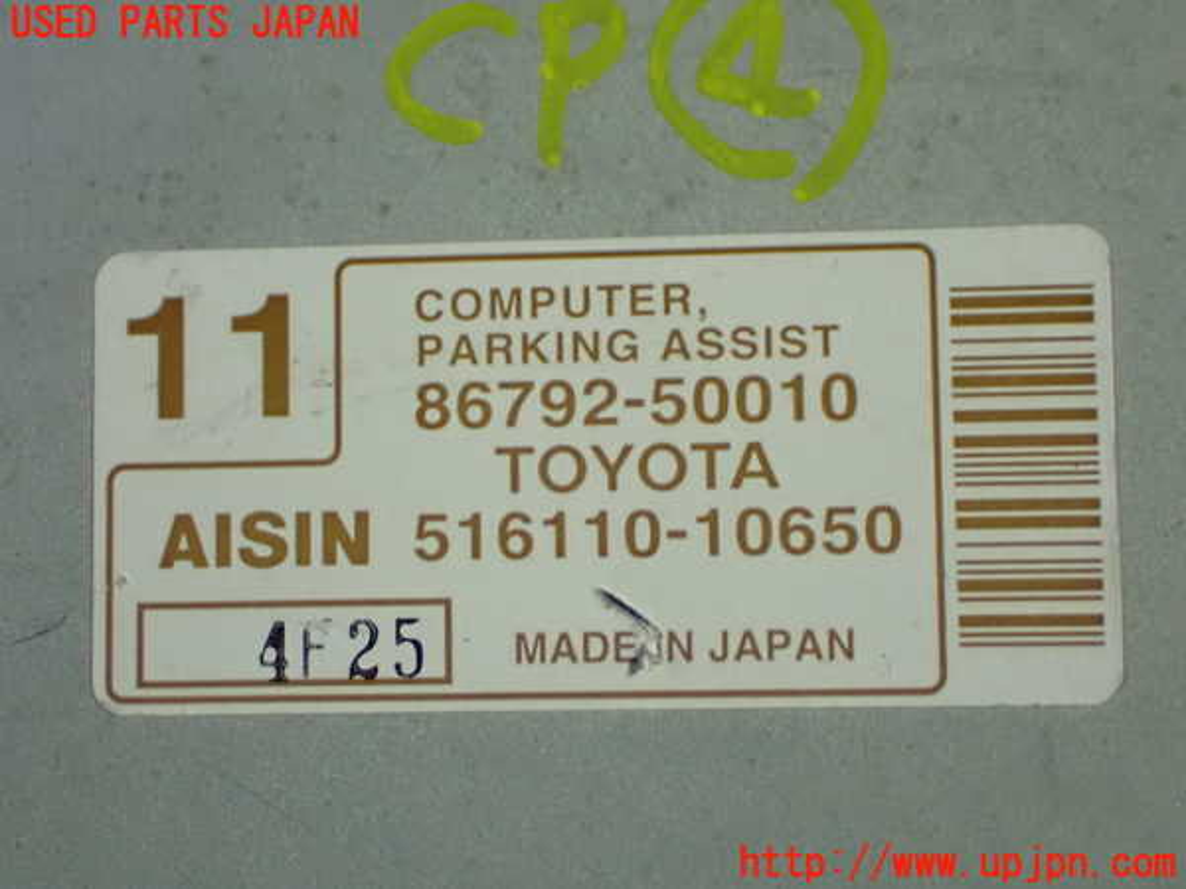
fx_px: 2433
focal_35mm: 71
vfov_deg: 20.7
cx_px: 593
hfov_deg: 27.4
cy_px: 444
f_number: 3.9
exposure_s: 1/60
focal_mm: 12.73
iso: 1600
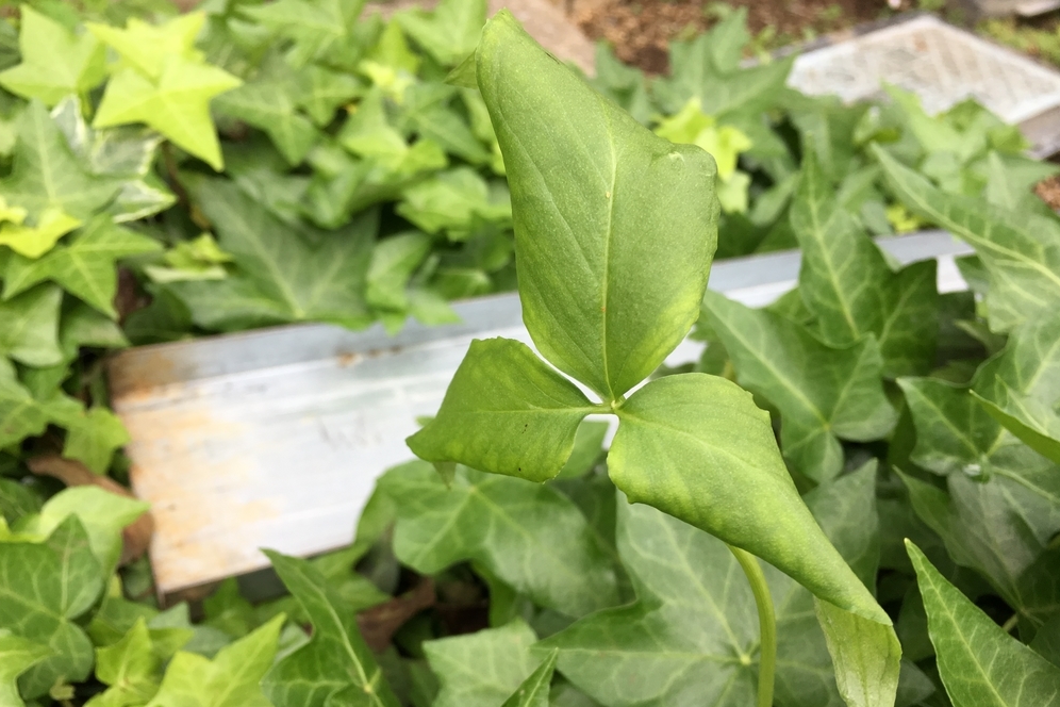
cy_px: 407
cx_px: 516
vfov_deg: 42.2
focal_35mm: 31
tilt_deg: -47.0
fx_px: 913
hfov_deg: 60.3
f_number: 2.2
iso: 40
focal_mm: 4.15
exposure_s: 1/120
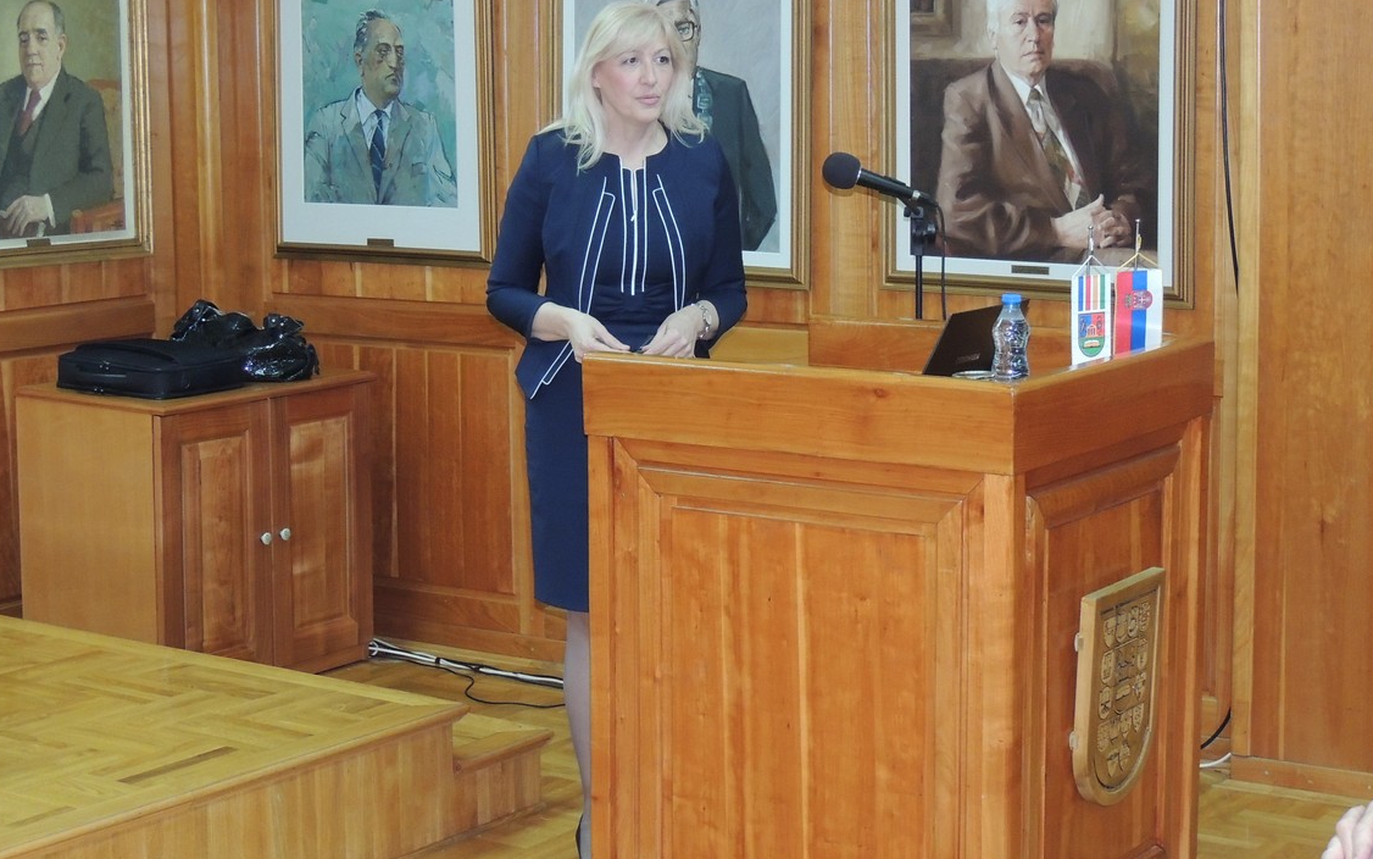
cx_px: 663
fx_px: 2582
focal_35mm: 69
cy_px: 389
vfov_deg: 18.9
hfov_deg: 29.8
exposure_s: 1/40
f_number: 3.7
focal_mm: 9.8
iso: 500
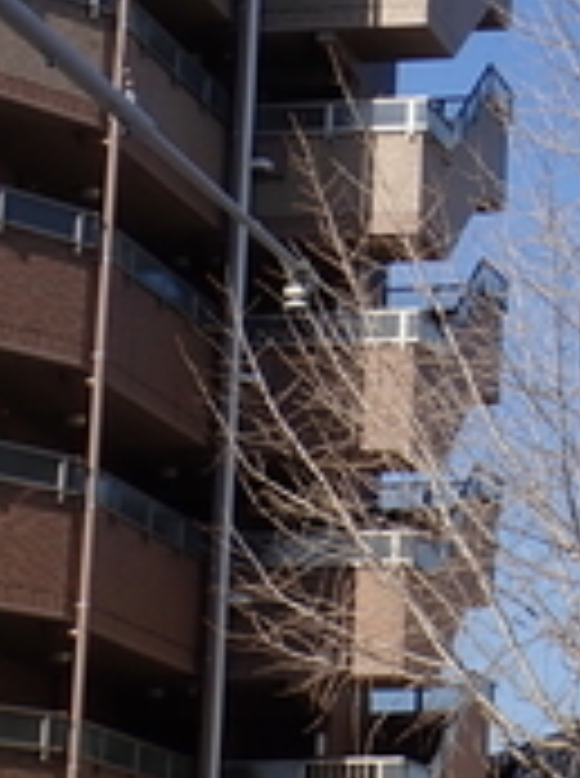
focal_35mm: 139
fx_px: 3117
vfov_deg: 14.2
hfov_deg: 10.2
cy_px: 171
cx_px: 908
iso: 100
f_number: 4
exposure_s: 1/1000
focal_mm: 7.34
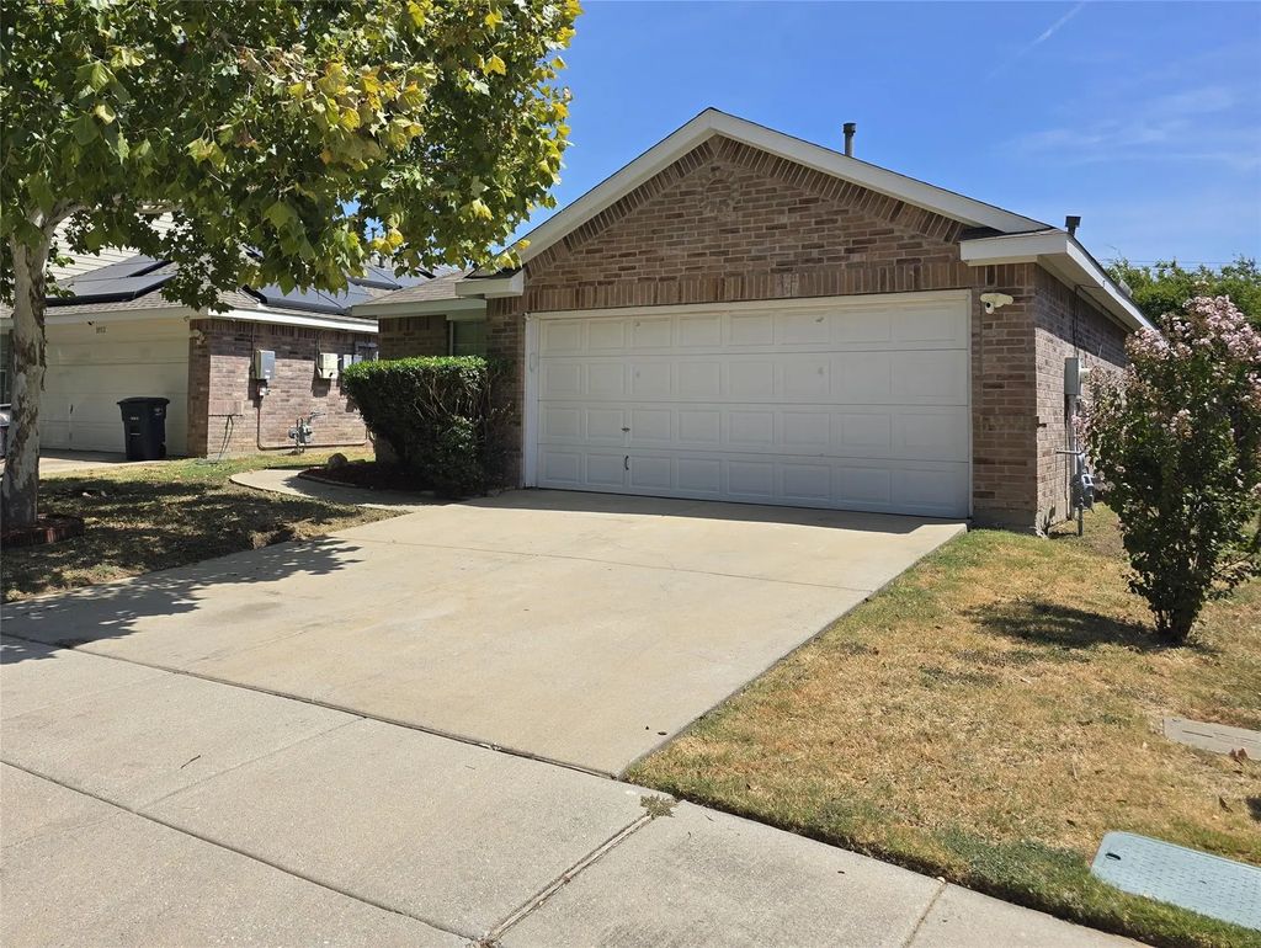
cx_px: 630
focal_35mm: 23
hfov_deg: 73.9
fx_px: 839
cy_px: 474
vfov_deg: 59.0
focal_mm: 6.3
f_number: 1.7
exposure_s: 1/944
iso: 12
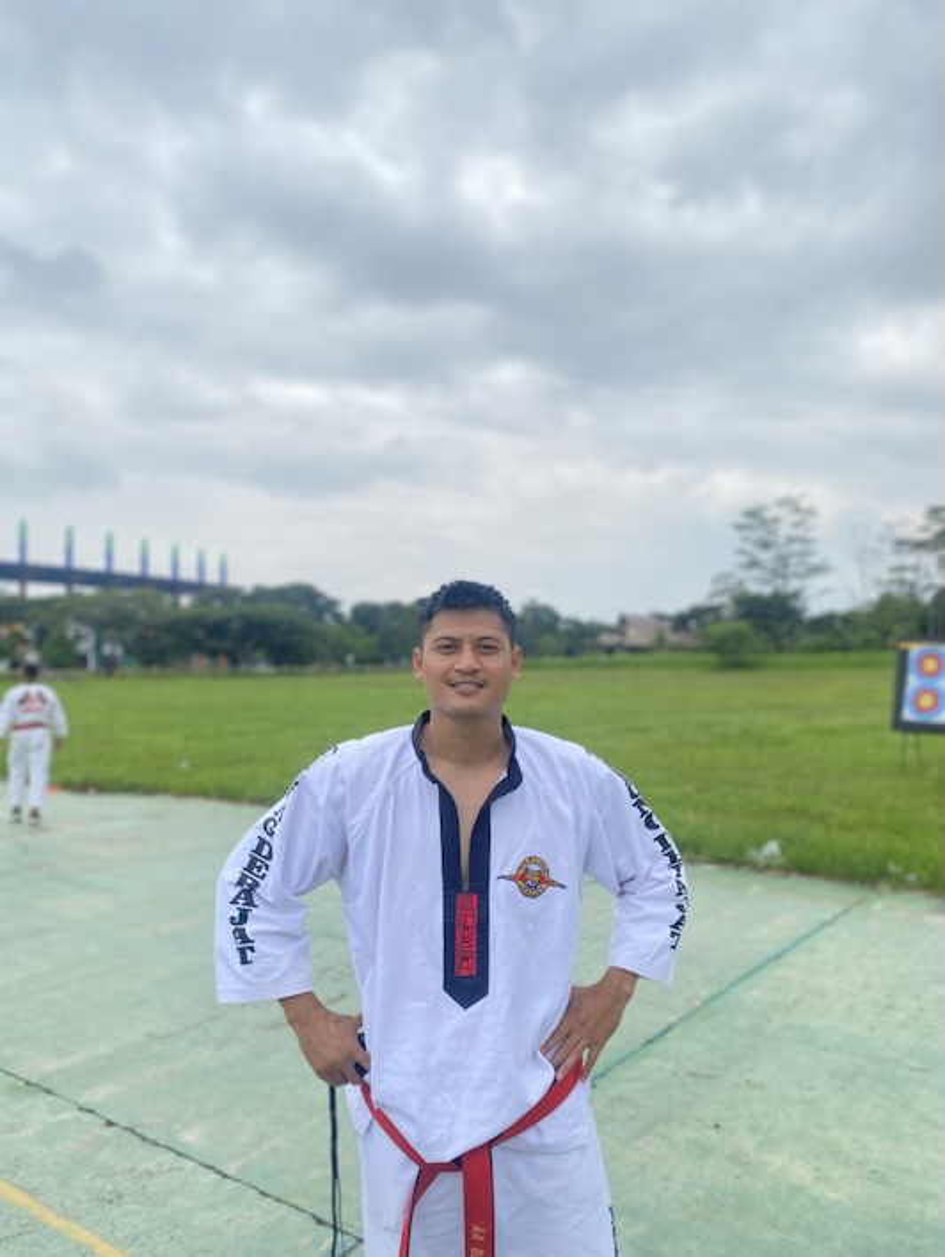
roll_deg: -0.4
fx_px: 945
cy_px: 628
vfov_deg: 67.3
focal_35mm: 26
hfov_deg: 53.1
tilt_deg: +2.0
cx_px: 472
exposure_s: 1/1585
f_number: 1.8
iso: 32
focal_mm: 4.25
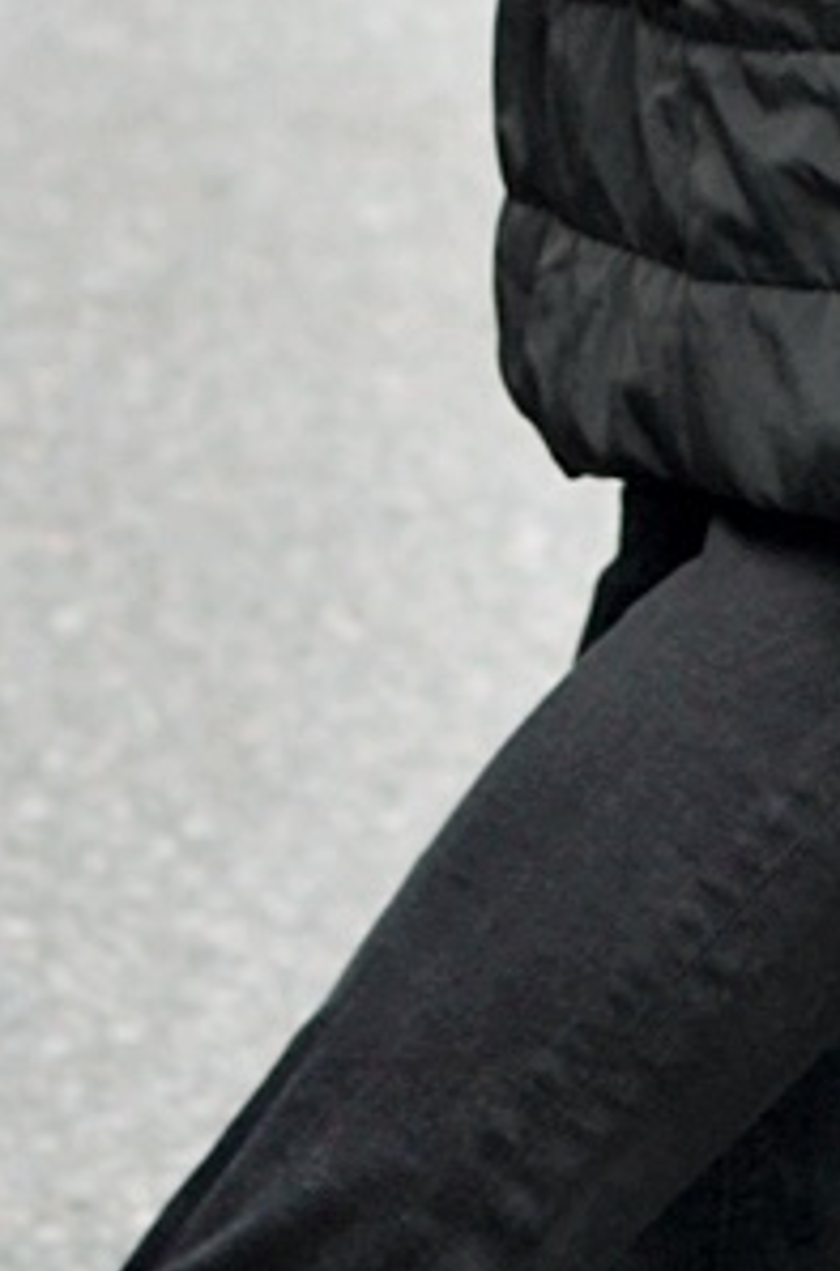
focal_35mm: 456
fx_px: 16052
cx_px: 917
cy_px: -857
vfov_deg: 4.5
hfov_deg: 3.0
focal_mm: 50
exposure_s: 1/100
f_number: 2.8
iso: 160
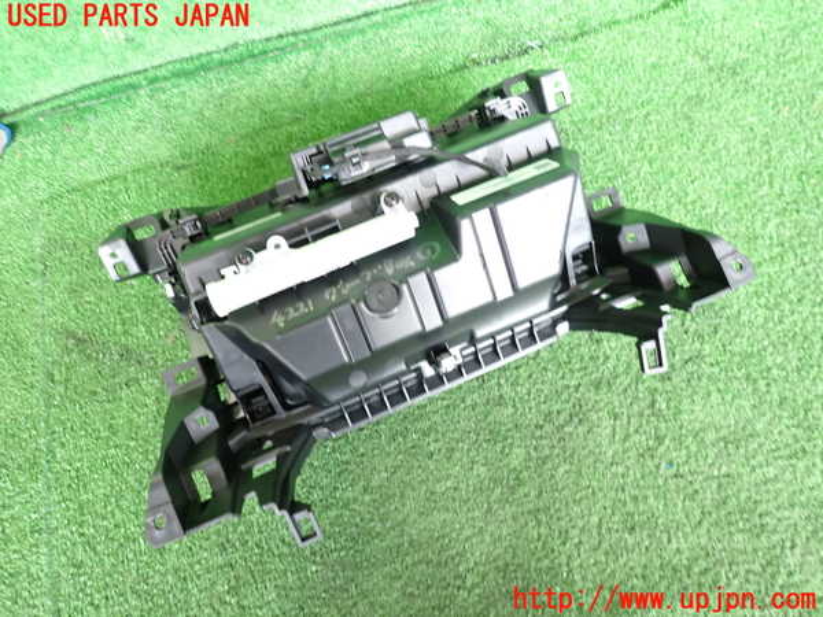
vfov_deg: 54.9
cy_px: 308
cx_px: 412
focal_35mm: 25
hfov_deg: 69.4
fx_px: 594
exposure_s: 1/30
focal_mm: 4.5
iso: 200
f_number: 2
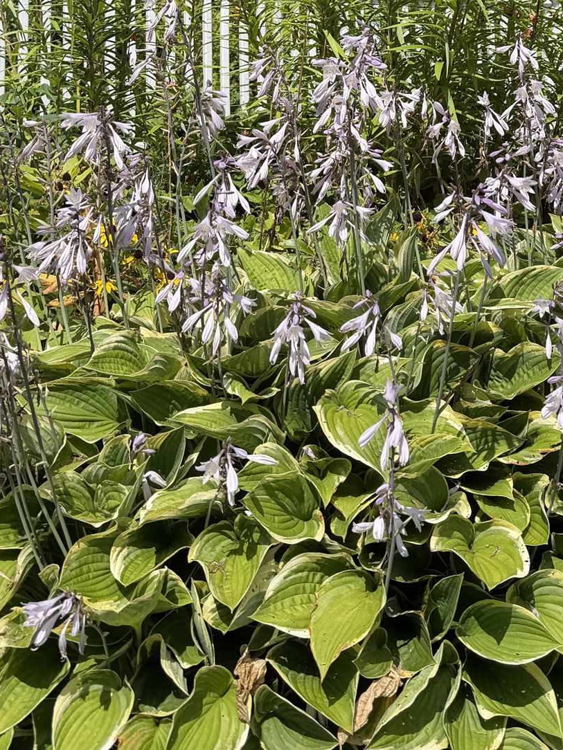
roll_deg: +2.0
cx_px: 395
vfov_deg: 34.2
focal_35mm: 51
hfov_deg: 28.3
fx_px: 1106
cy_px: 0
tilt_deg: +7.6
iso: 80
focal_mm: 6.76
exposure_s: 1/3759
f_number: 1.78
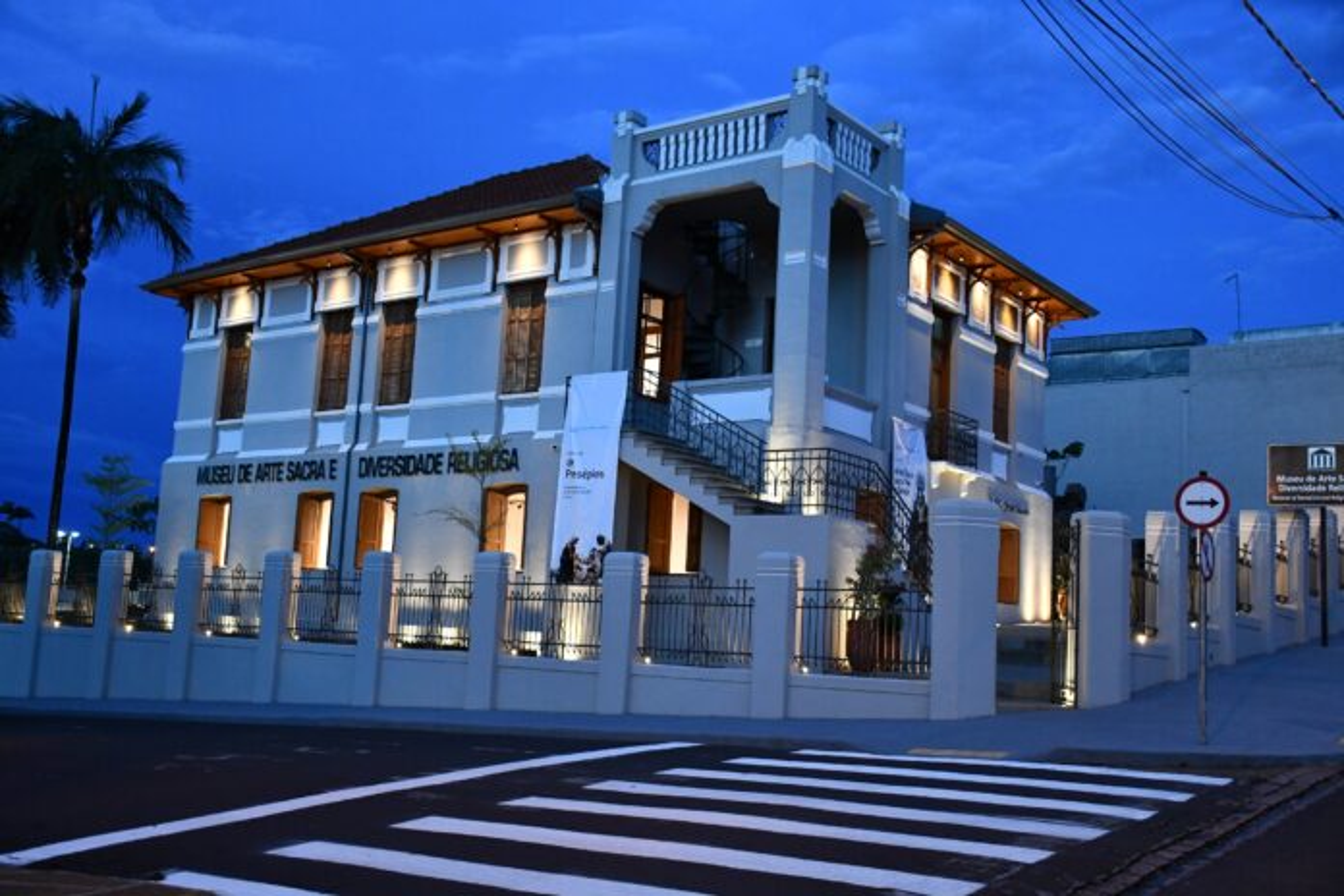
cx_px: 672
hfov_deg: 53.1
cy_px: 448
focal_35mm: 36
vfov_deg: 36.9
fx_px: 1344
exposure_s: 1/125
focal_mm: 24
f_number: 3.8
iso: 2500
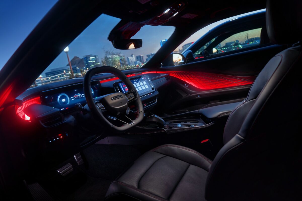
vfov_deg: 53.1
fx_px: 201
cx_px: 151
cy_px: 100
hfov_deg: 73.7
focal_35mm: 24
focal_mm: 24
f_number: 4
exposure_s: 1/15
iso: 400
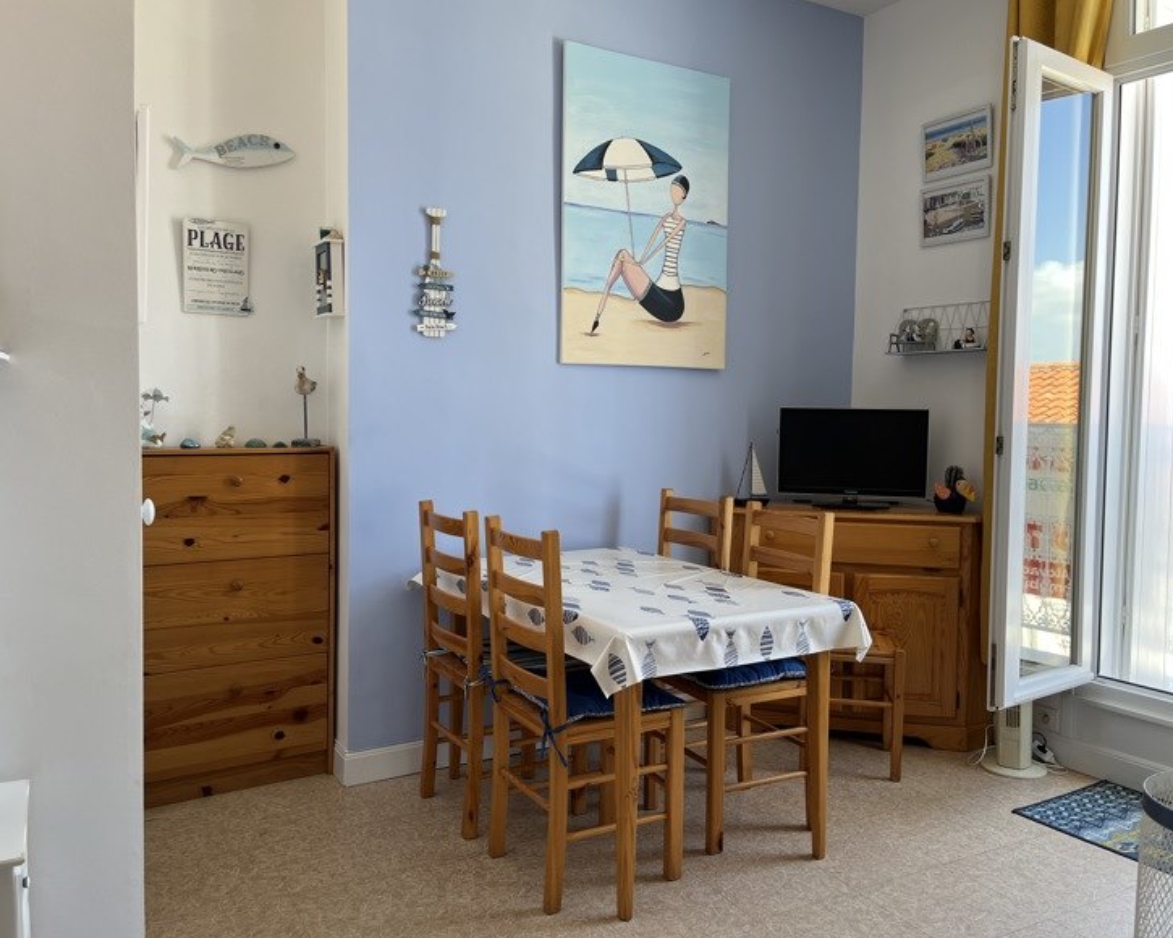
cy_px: 456
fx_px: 972
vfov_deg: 51.5
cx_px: 594
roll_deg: -1.1
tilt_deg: -2.8
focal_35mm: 28
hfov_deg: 62.2
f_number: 1.6
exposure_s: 1/100
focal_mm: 5.1
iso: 40
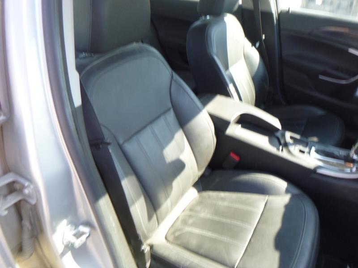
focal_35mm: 25
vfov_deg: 54.9
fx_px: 259
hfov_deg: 69.4
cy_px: 134
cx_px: 179
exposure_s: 1/60
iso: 200
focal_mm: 4.5
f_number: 3.9
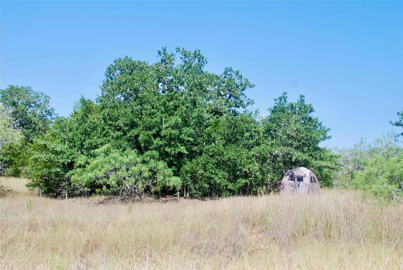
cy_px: 135
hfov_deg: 44.9
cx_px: 202
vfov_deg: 30.9
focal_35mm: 44
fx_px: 487
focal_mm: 29
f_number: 7.1
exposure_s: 1/200
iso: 100
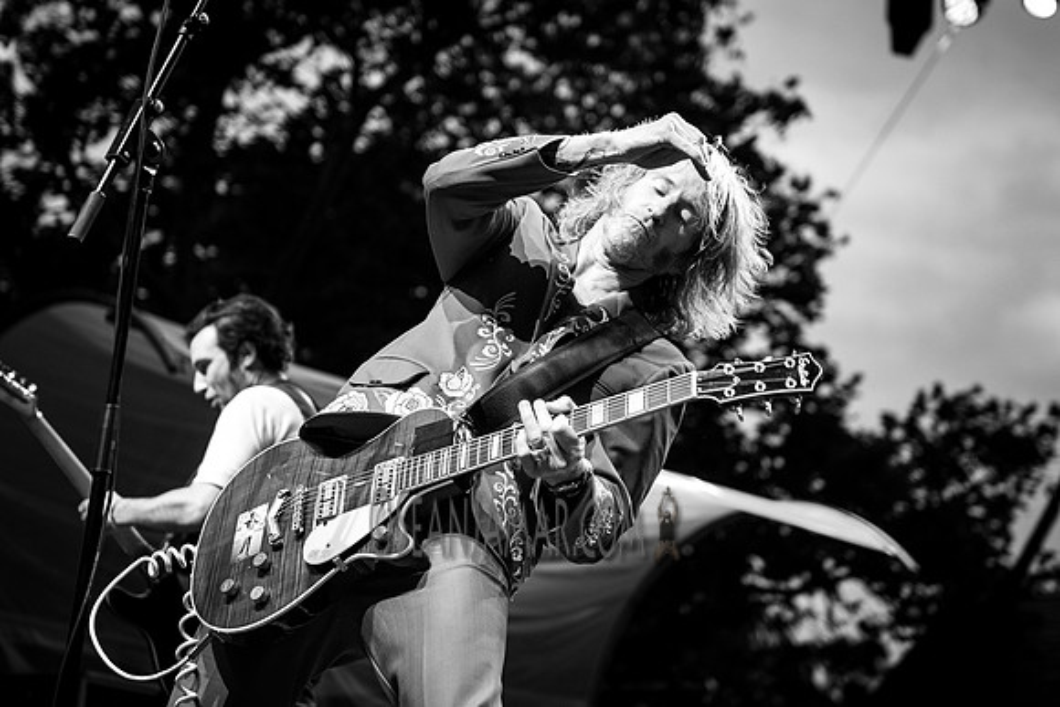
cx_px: 550
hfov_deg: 26.2
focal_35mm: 77
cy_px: 287
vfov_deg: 17.7
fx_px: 2274
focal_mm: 62
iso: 1600
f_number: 3.2
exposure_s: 1/320
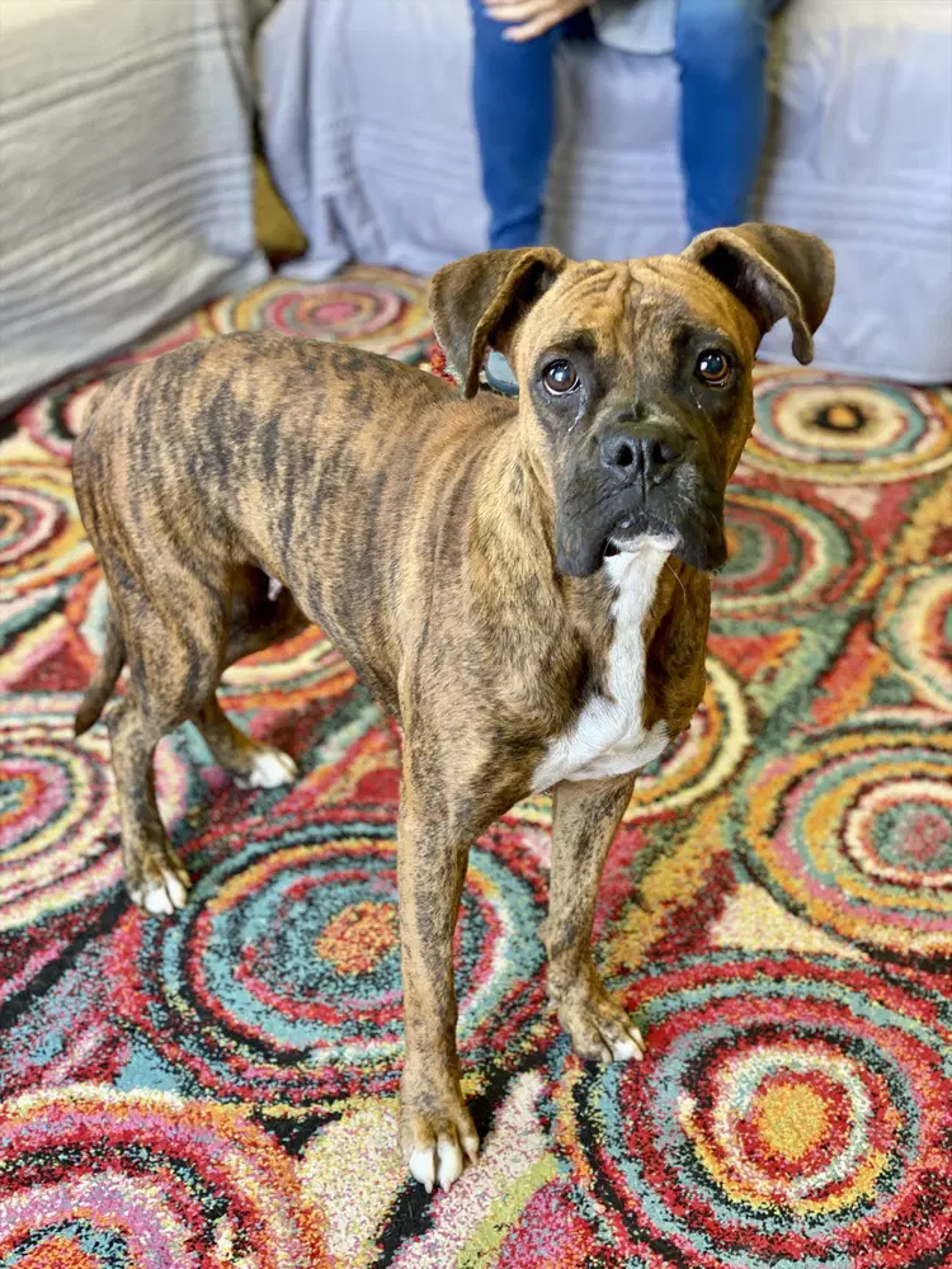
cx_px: 476
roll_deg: -0.3
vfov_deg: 36.8
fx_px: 1907
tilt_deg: -30.2
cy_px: 634
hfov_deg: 28.0
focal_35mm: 52
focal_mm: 6
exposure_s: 1/40
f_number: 2
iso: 125
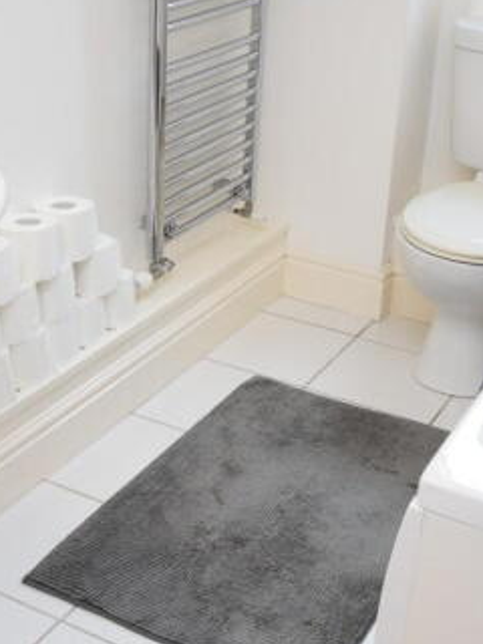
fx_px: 1098
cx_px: 227
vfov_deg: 32.7
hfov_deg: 24.8
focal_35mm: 59
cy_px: 333
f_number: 3.5
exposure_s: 1/60
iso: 800
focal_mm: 20
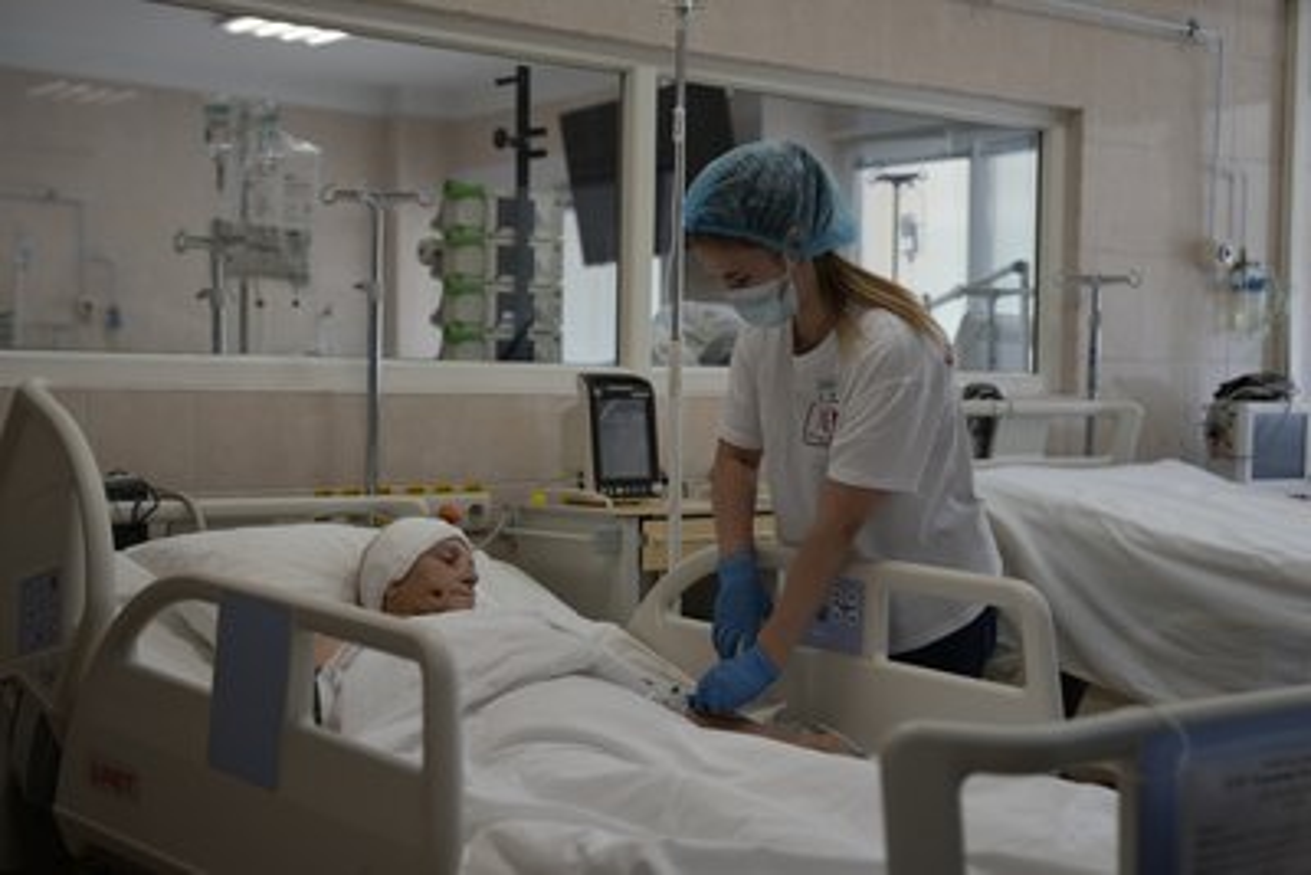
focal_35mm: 50
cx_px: 656
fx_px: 1821
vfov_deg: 27.0
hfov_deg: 39.6
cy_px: 438
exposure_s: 1/100
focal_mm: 50
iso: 100
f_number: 2.8
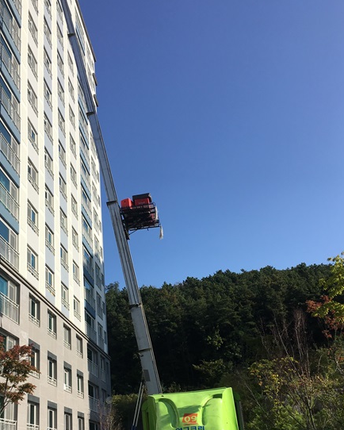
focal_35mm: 39
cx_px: 144
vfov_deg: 46.1
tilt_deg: +19.5
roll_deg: +4.2
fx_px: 496
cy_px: 289
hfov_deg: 38.1
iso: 25
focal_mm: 4.15
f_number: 2.2
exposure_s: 1/2137
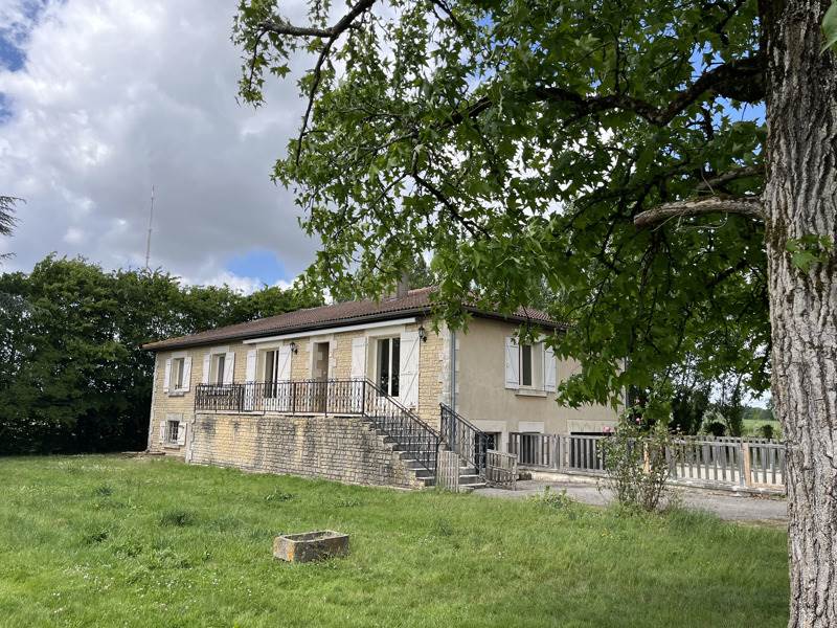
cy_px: 314
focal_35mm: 26
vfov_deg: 53.1
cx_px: 418
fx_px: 629
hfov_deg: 67.3
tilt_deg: +9.4
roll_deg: -1.1
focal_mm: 5.1
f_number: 1.6
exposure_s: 1/1832
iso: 50
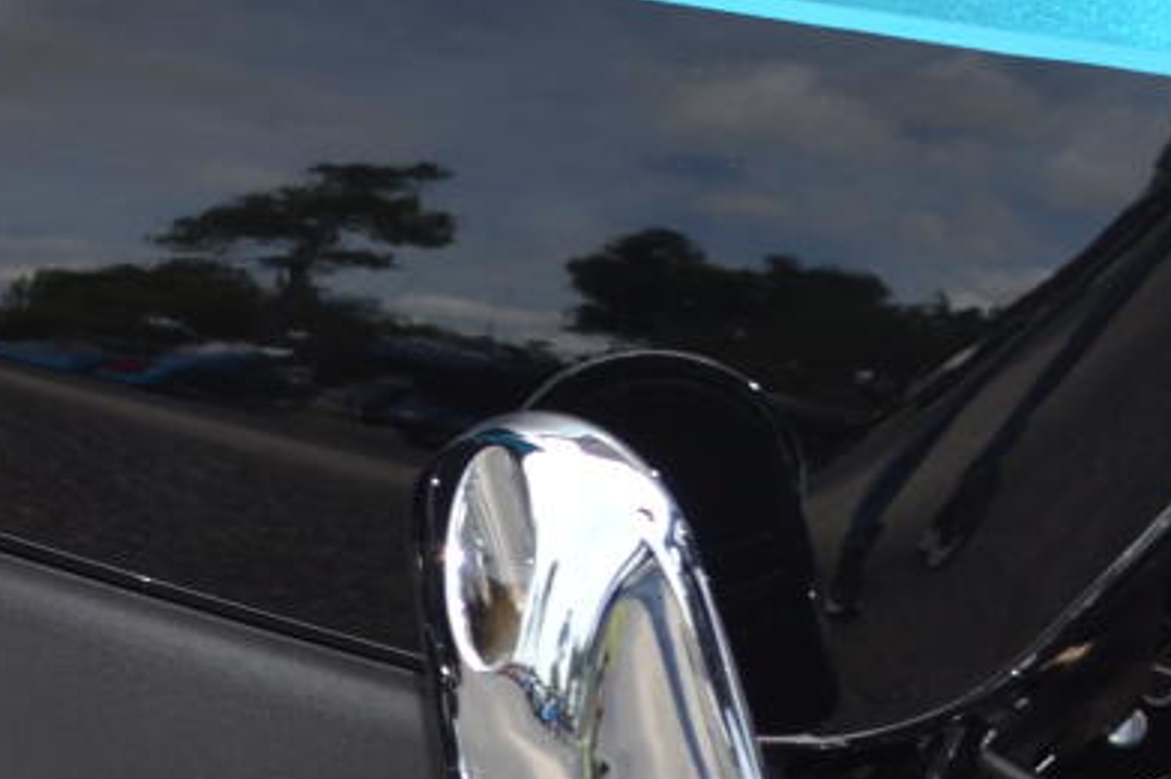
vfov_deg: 8.1
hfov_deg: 11.2
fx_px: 5492
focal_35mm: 169
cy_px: 127
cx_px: -1024
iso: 100
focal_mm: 22
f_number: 5.6
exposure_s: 1/200
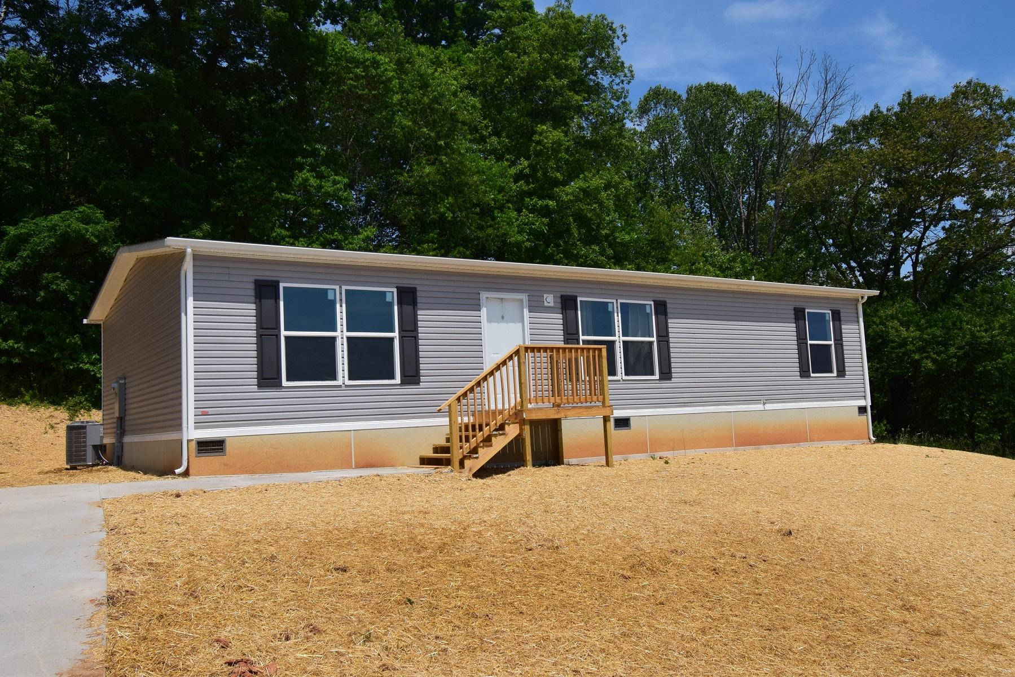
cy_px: 338
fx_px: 846
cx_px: 508
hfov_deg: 61.9
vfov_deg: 43.6
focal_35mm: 30
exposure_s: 1/500
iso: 220
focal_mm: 20
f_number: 11
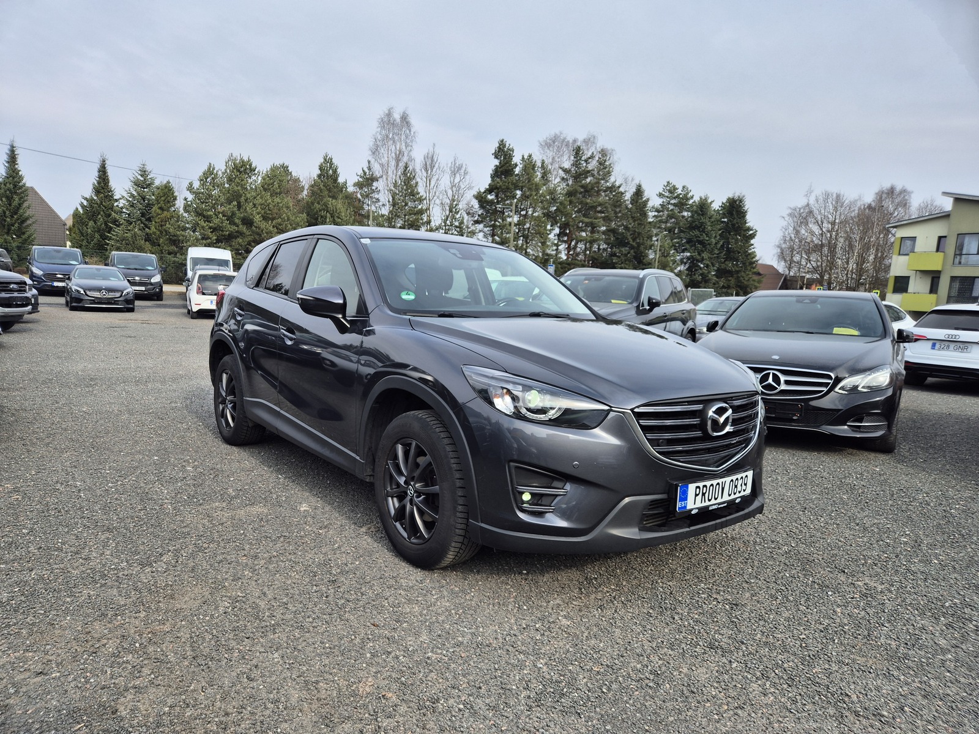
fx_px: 650
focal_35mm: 23
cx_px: 490
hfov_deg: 73.9
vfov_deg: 58.9
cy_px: 367
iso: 25
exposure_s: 1/1188
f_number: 1.8
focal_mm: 5.4
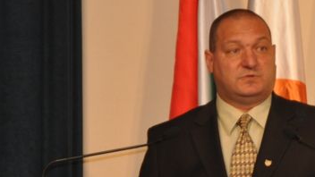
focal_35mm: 450
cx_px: 259
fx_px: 3759
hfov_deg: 4.8
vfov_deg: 2.7
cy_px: 195
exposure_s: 1/60
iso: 800
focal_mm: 112
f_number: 6
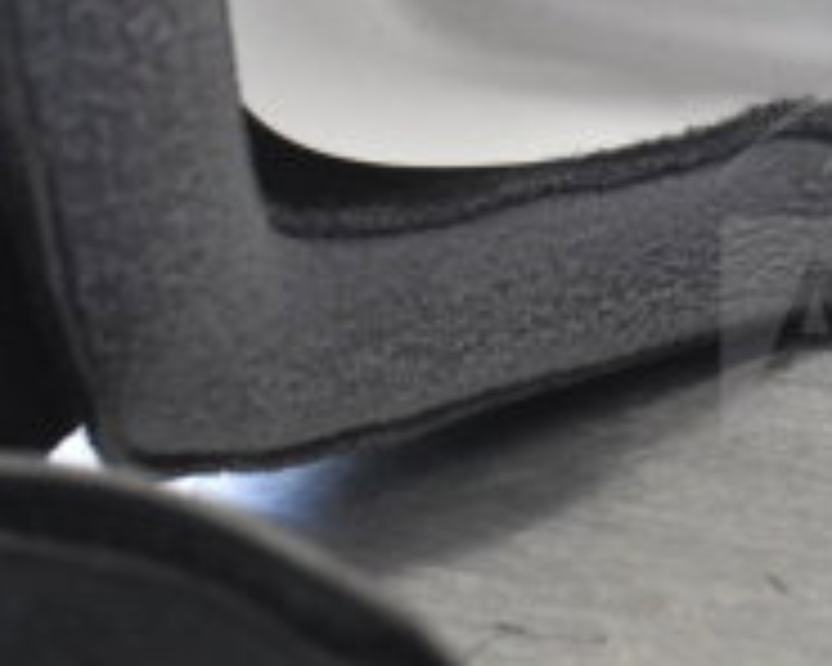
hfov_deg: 11.4
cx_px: 1223
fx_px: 4003
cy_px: 74
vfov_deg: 9.5
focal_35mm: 163
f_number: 4.5
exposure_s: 1/60
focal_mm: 35
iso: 3200
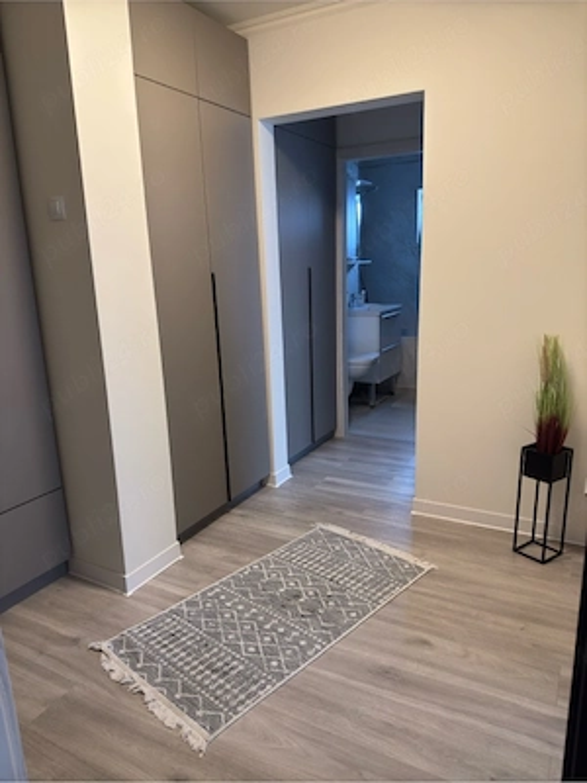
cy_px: 392
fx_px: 543
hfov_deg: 56.8
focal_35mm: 24
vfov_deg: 71.6
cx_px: 294
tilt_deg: -13.5
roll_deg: +1.6
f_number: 1.78
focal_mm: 6.76
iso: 160
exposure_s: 1/50
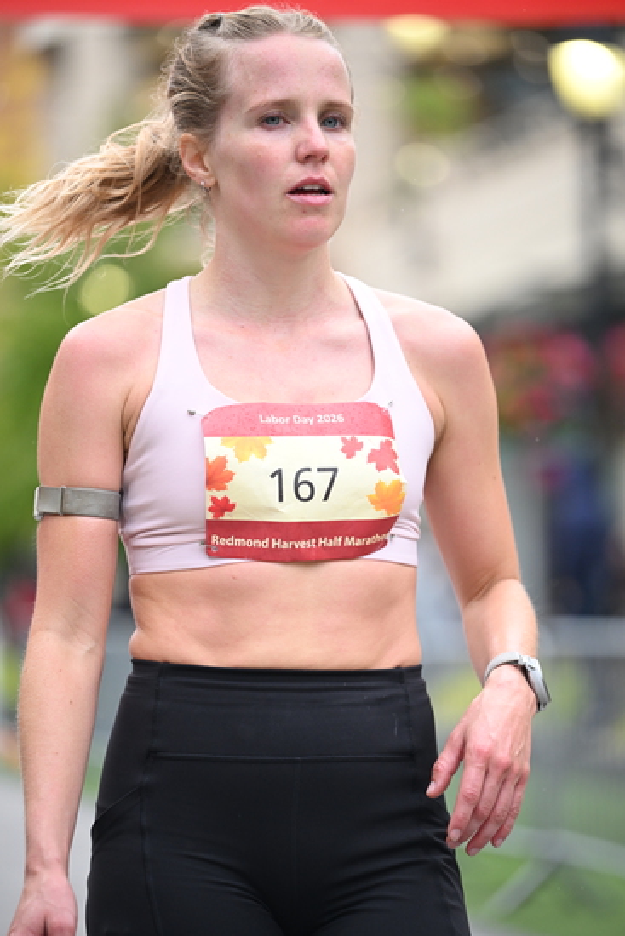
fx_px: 4034
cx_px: 312
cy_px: 468
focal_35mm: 155
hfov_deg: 8.9
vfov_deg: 13.2
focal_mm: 155
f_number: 2.8
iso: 1250
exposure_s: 1/1600
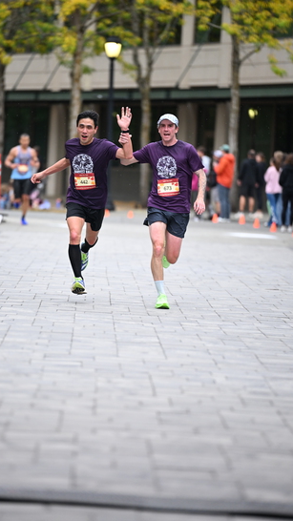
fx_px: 2915
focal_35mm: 211
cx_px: 126
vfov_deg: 10.2
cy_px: 260
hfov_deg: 5.8
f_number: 2.8
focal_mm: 200
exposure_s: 1/1250
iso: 1250
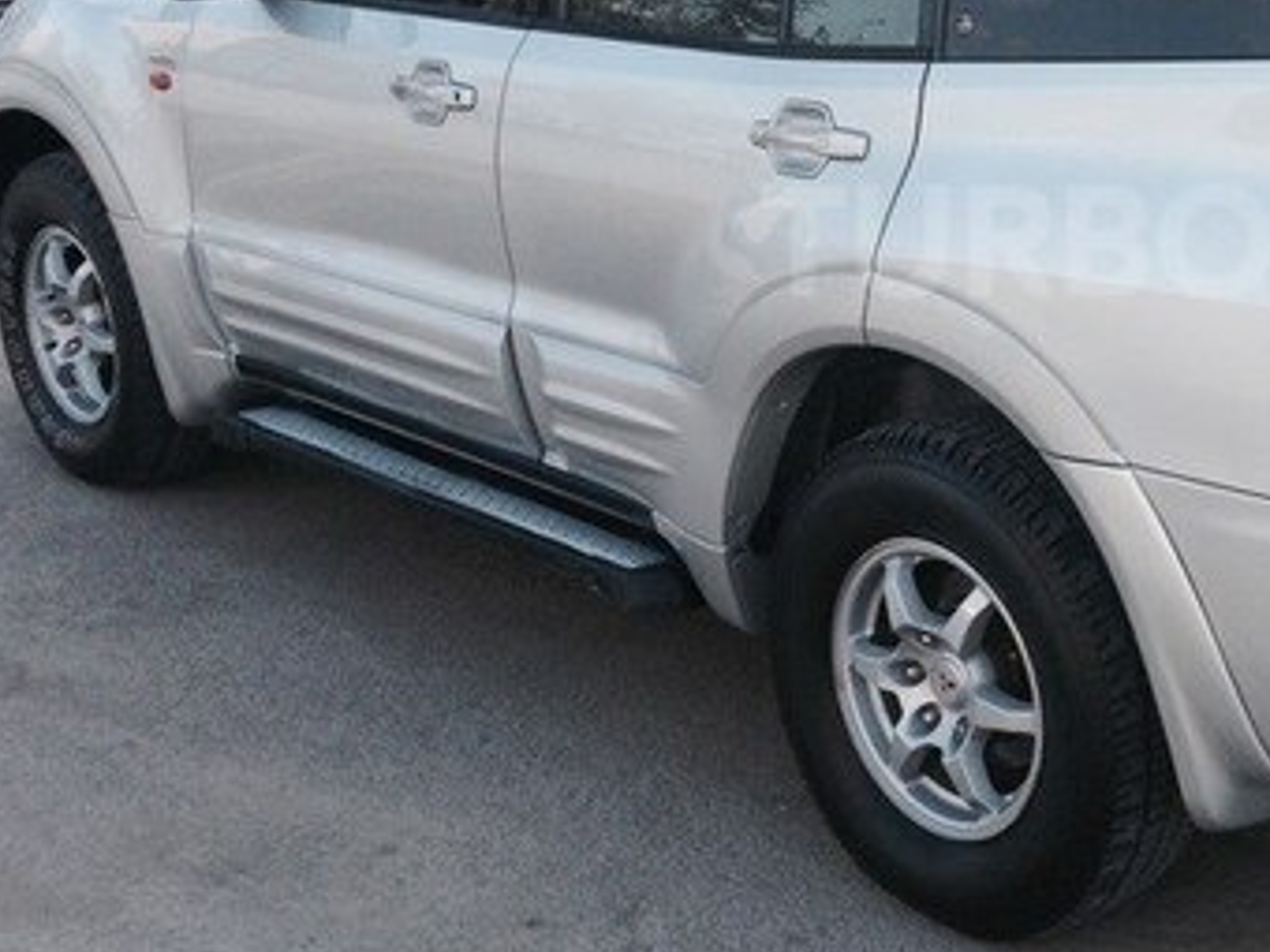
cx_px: 1143
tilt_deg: -12.0
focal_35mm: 64
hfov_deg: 29.1
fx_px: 2348
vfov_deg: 22.7
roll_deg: +0.2
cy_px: 241
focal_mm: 4.12
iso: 50
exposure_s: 1/497
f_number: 2.4
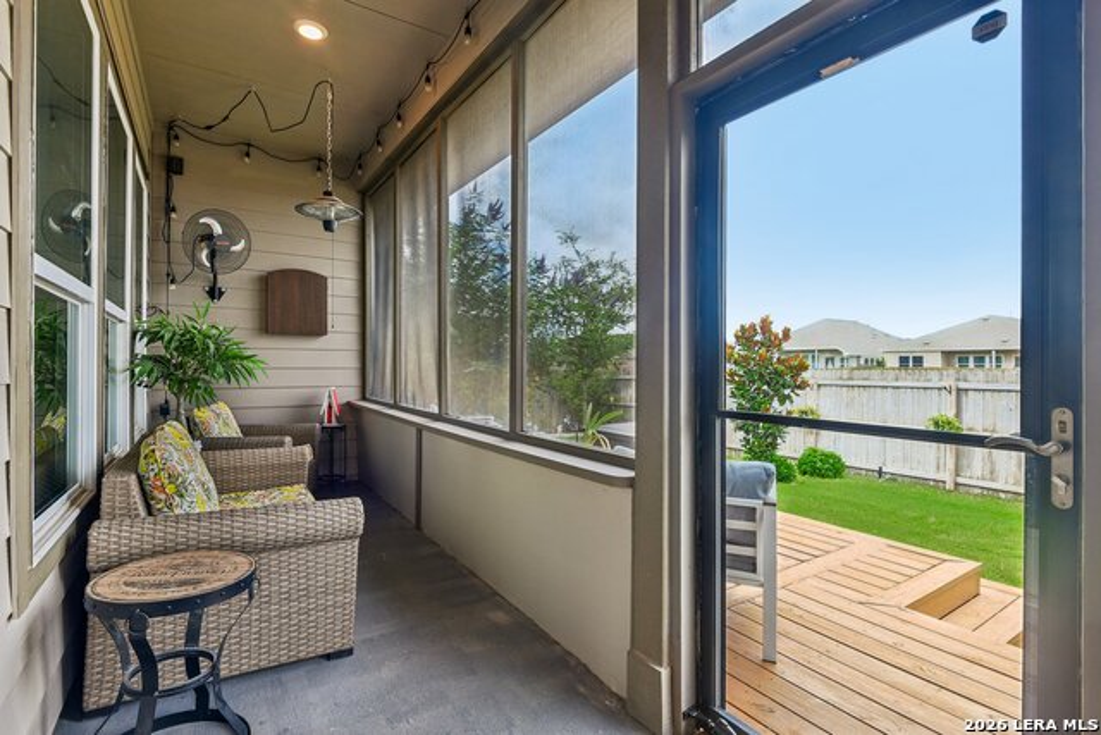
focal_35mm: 17
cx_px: 550
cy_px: 368
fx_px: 520
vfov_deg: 70.5
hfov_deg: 93.3
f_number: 8
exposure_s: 1/50
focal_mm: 17
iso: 400
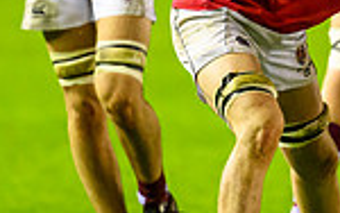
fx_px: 19251
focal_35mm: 2076
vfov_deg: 0.6
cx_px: 677
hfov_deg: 1.0
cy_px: 5
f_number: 3.2
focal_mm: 400
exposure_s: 1/800
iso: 6400
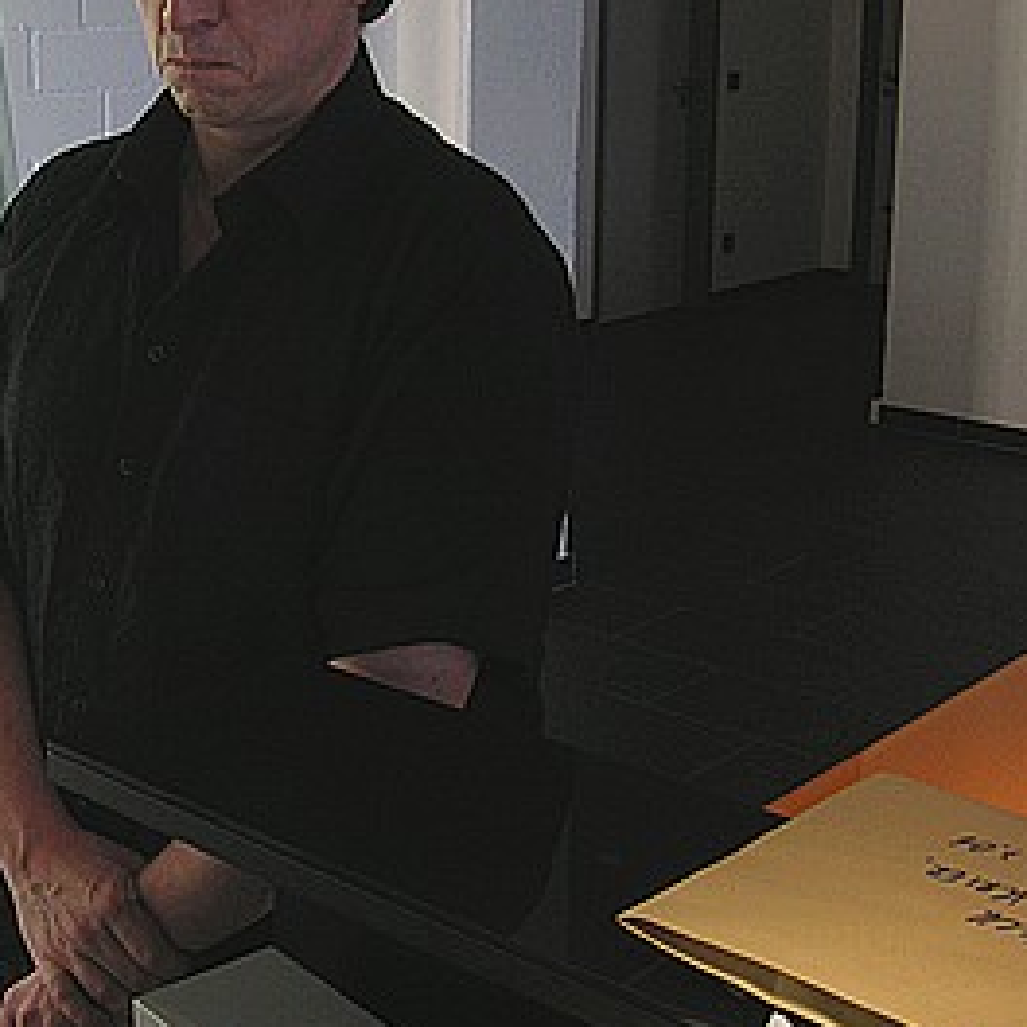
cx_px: 265
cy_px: 383
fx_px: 1913
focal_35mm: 57
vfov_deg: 29.9
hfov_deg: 29.6
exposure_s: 1/45
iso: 64
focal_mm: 6.1
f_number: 2.8
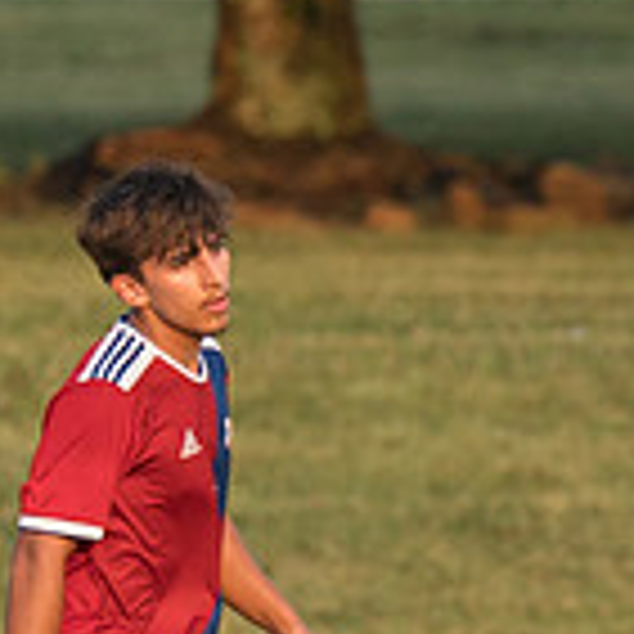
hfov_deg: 1.0
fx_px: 36117
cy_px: 559
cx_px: 998
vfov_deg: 1.0
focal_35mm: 1743
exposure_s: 1/1250
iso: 320
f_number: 2.8
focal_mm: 200
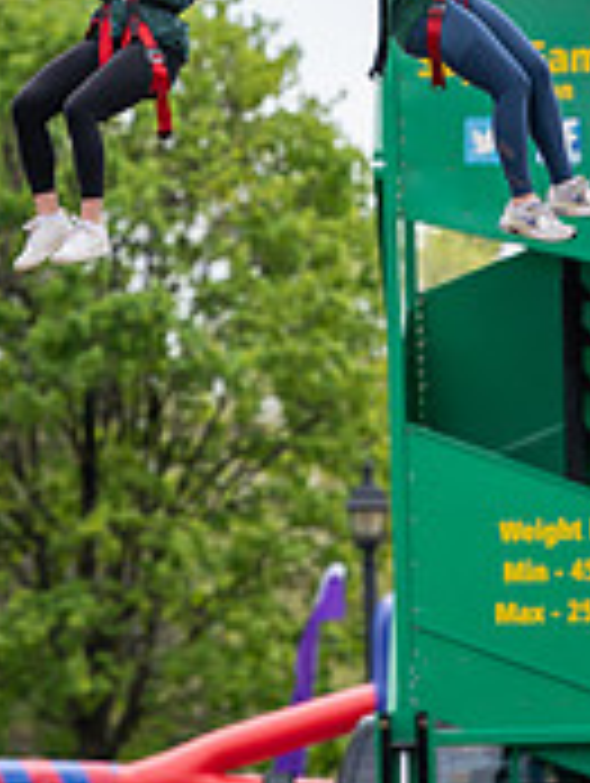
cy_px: 34
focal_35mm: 593
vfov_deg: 3.3
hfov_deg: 2.5
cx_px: 270
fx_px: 13443
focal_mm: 185
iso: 160
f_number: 4
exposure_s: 1/800
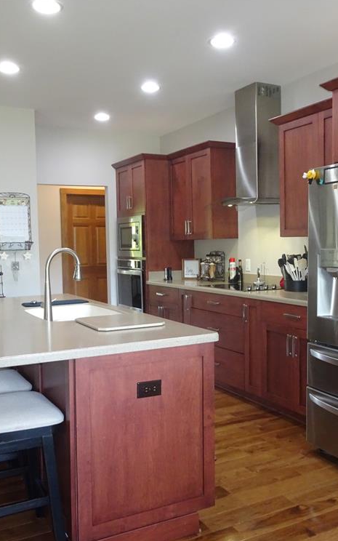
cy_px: 275
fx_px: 516
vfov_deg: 55.3
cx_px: 181
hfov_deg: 36.3
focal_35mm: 35
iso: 500
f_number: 3.5
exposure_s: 1/30
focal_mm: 4.1
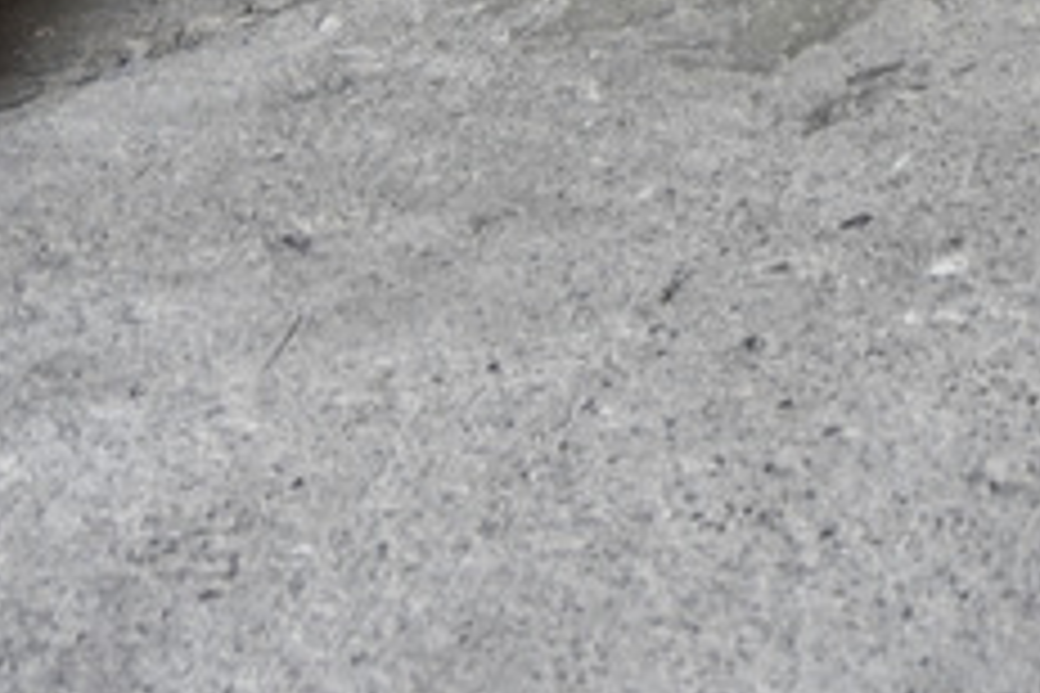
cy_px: -1588
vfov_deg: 9.0
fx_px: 3235
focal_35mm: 112
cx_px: 2328
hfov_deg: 14.0
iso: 400
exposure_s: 1/25
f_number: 4
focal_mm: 16
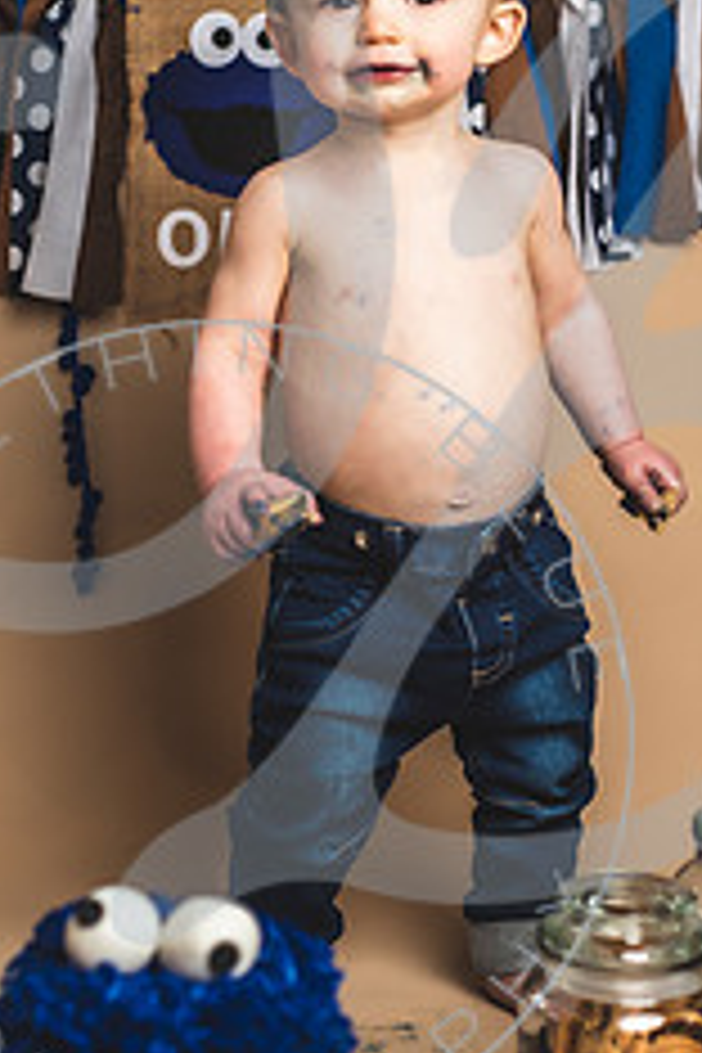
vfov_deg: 21.2
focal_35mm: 96
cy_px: 396
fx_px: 2808
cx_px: 418
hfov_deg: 14.2
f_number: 2.8
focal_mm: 50
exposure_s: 1/125
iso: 200
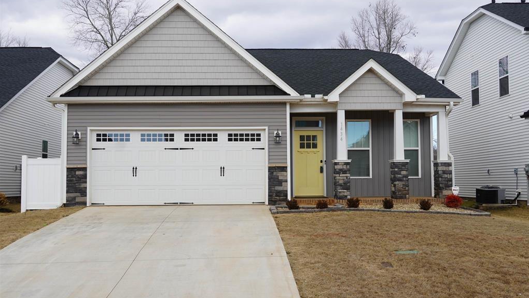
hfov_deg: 49.4
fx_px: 575
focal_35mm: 41
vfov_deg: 29.0
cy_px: 154
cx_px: 265
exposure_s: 1/125
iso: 100
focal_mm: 26
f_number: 8
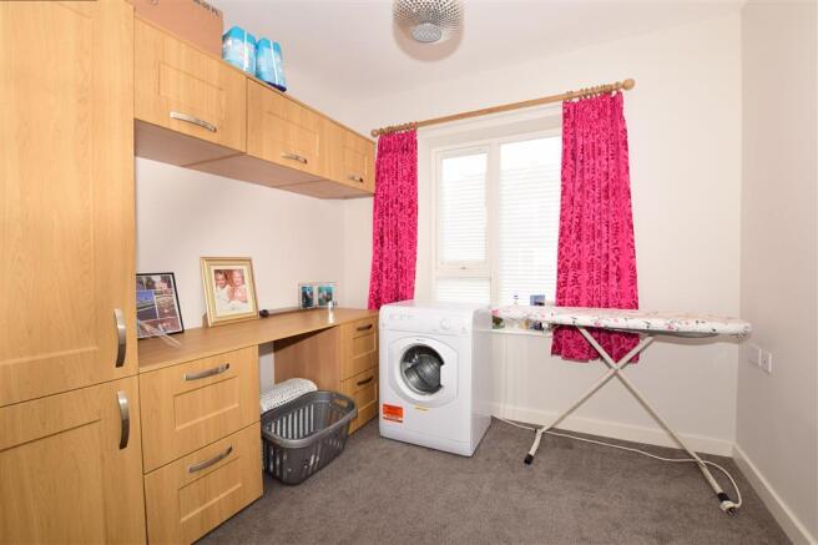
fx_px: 341
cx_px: 409
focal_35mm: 15
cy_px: 272
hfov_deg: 100.4
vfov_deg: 77.3
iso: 400
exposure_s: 1/160
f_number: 7.1
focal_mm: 10
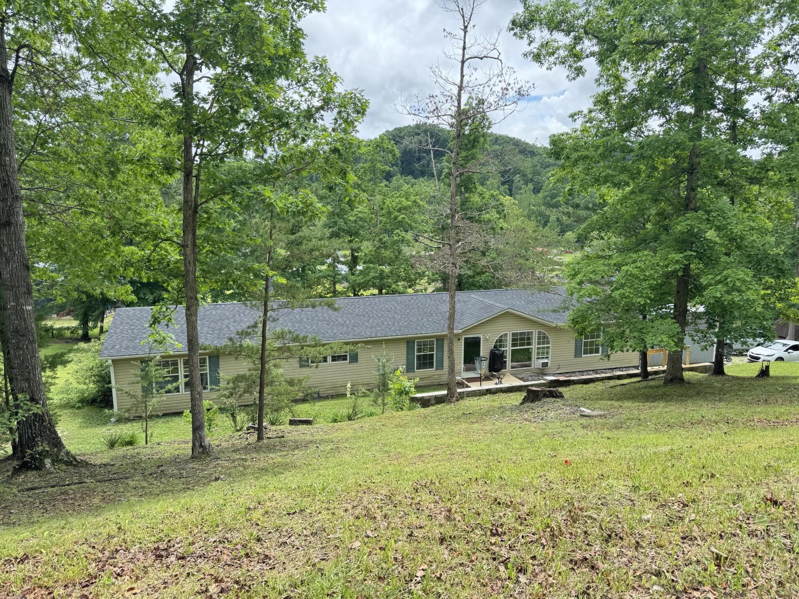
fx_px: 554
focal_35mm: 24
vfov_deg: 56.8
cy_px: 300
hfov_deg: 71.6
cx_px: 400
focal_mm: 6.76
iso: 80
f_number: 1.78
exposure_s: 1/925
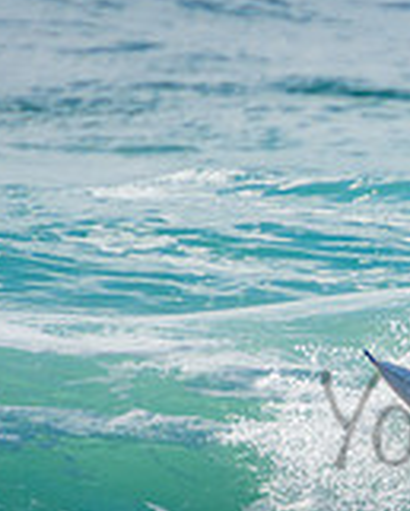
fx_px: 30671
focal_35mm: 2024
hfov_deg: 0.8
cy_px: 392
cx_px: 648
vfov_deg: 1.0
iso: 200
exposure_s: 1/2000
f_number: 5.6
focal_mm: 400
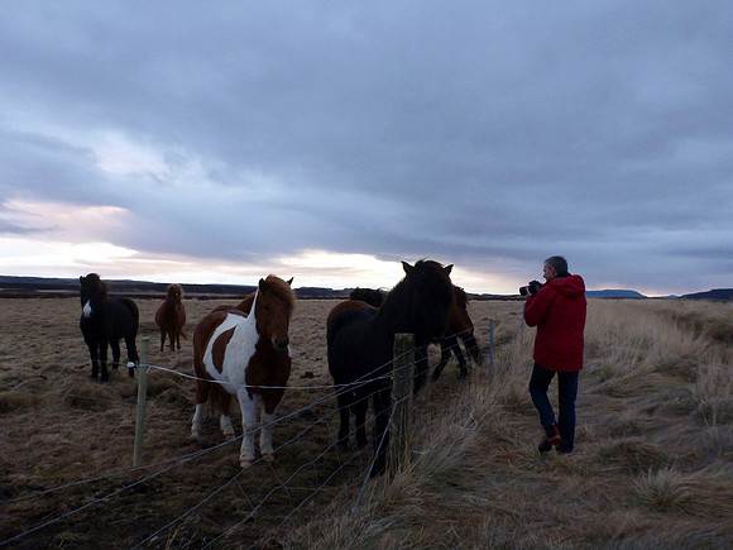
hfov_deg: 63.4
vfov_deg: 49.7
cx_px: 366
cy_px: 275
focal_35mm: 28
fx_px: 593
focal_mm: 4.9
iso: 400
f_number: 3.3
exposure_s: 1/60
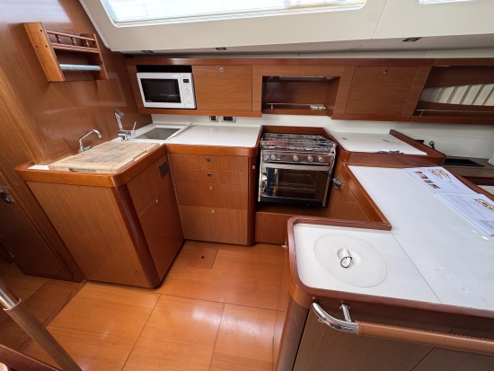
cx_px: 247
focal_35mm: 14
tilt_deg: -28.9
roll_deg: +0.6
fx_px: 200
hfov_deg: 102.0
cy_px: 186
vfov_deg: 85.7
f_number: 2.2
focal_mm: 2.22
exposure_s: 1/99
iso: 125
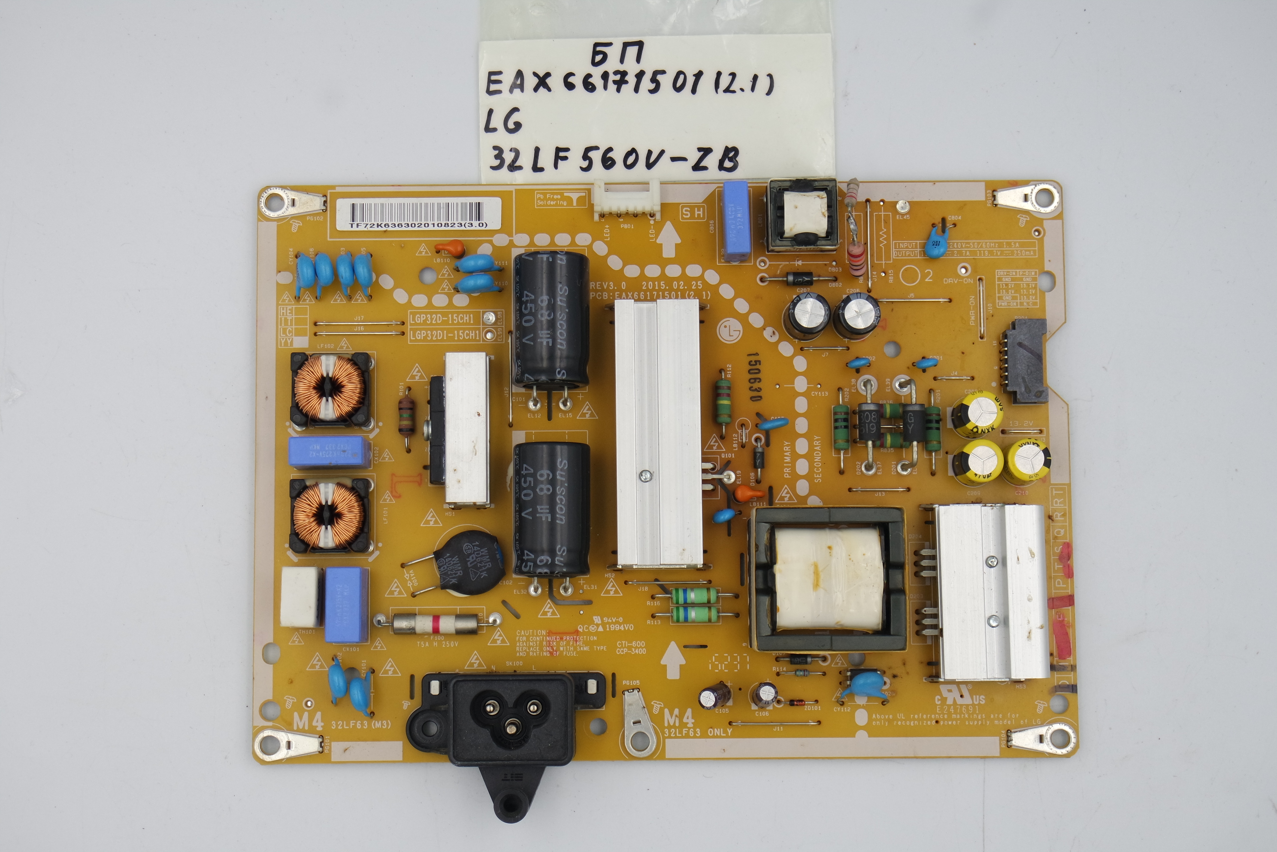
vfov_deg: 23.0
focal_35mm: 59
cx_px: 638
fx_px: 2093
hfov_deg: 33.9
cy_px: 426
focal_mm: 22
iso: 200
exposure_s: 1/125
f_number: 5
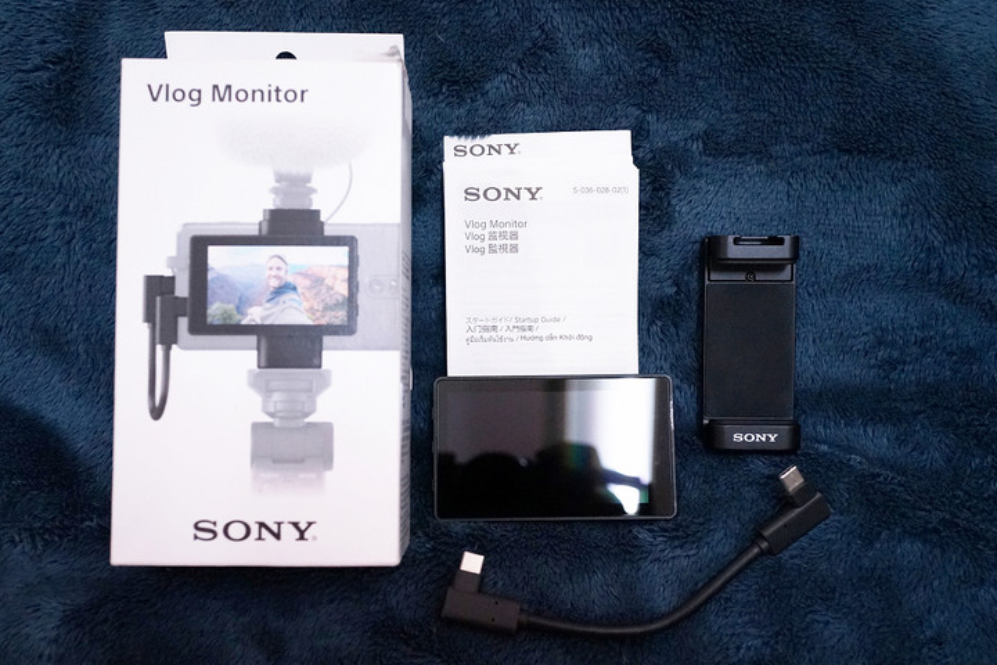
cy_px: 332
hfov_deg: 54.4
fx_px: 969
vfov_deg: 37.9
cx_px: 498
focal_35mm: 35
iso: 6400
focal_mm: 35
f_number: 5.6
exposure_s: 1/80
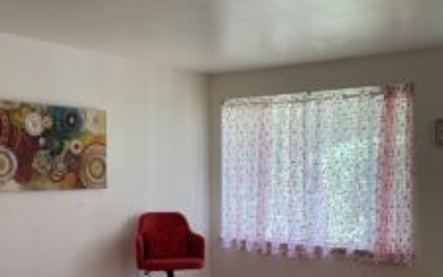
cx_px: 252
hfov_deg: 40.9
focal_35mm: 49
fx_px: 592
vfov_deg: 26.0
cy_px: 216
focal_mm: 4.2
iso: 50
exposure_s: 1/120
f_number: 1.6
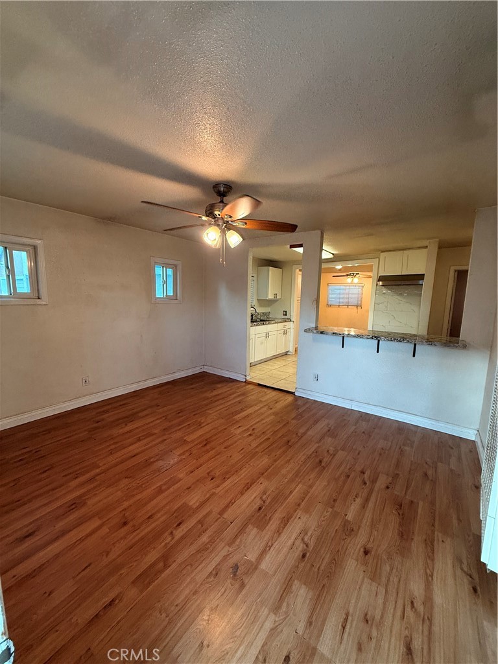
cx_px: 249
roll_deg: -1.1
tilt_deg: -6.9
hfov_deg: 85.7
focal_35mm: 14
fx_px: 269
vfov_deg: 102.1
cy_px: 332
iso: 200
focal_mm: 2.22
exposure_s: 1/120
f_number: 2.2
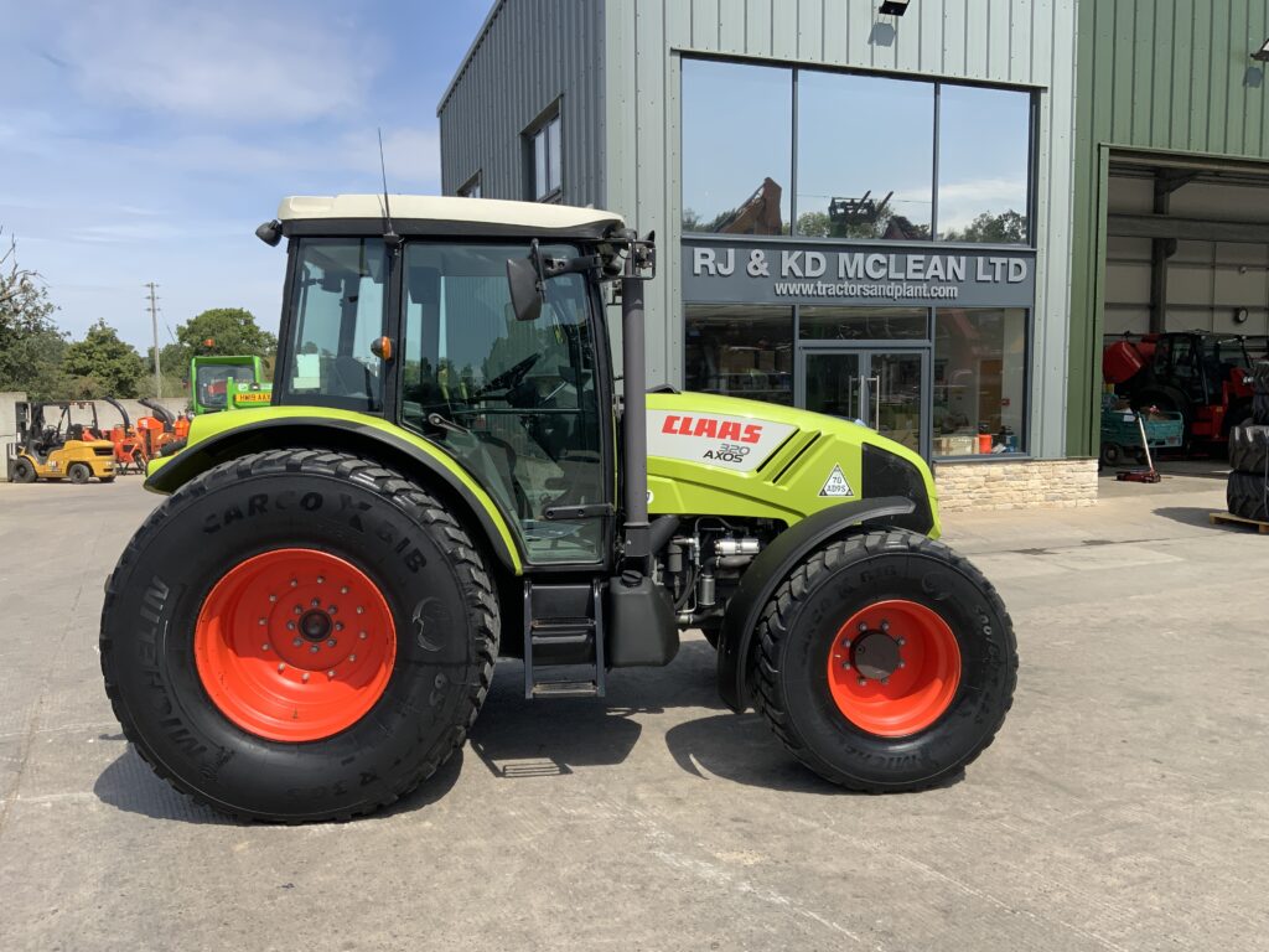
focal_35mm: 29
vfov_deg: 48.2
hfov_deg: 61.7
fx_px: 1063
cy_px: 476
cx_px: 634
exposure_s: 1/1534
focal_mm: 3
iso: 16
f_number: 1.8
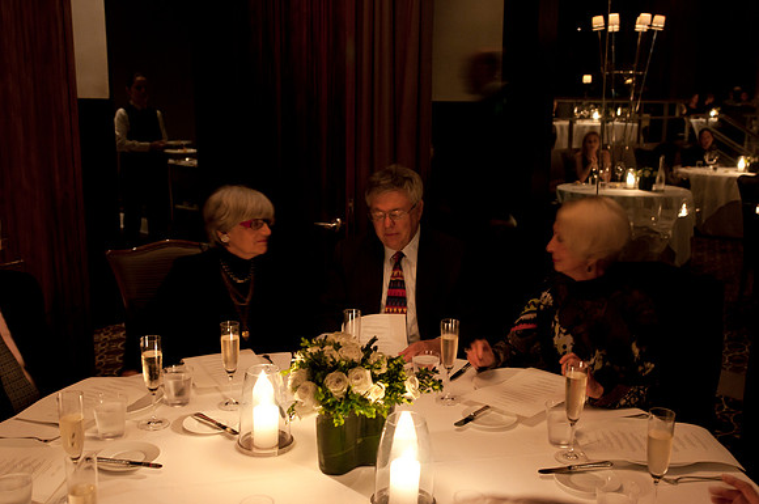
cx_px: 380
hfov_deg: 53.2
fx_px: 758
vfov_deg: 36.8
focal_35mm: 36
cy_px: 252
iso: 1000
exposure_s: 1/8
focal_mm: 24
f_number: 2.8
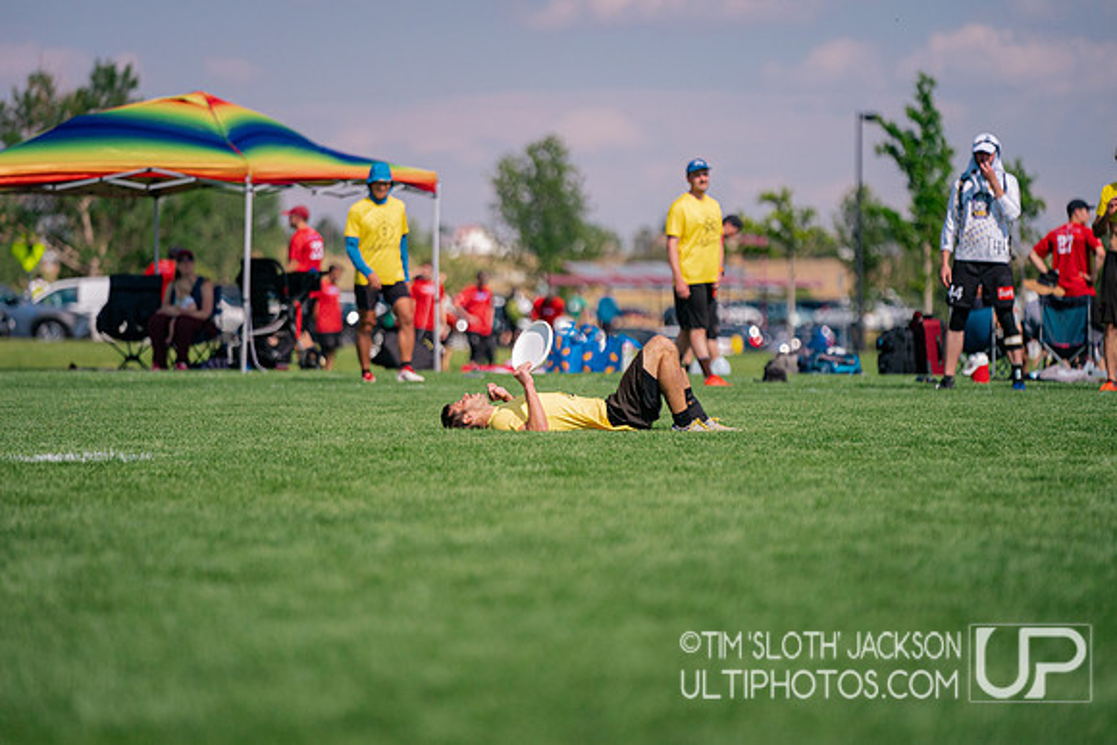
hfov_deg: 10.3
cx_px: 558
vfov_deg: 6.9
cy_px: 372
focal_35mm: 200
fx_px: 6207
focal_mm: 200
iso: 640
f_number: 2.8
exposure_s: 1/16000
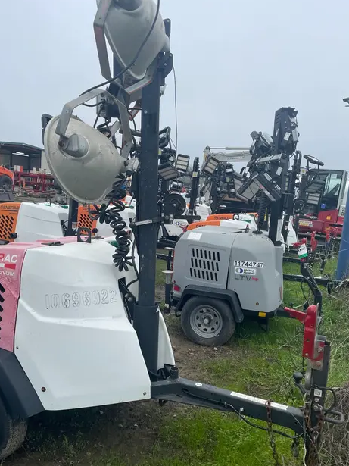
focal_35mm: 31
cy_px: 256
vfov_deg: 58.3
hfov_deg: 45.4
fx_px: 417
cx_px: 159
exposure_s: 1/1401
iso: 32
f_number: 1.6
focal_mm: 4.2
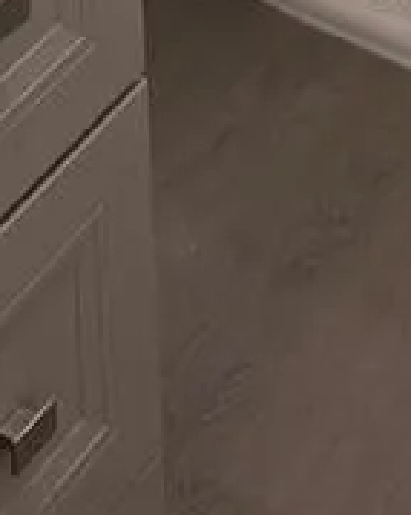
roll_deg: +3.5
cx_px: 118
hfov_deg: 9.8
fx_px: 2389
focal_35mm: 157
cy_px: -929
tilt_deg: -13.4
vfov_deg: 9.9
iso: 100
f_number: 1.78
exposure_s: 1/187
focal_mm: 6.76
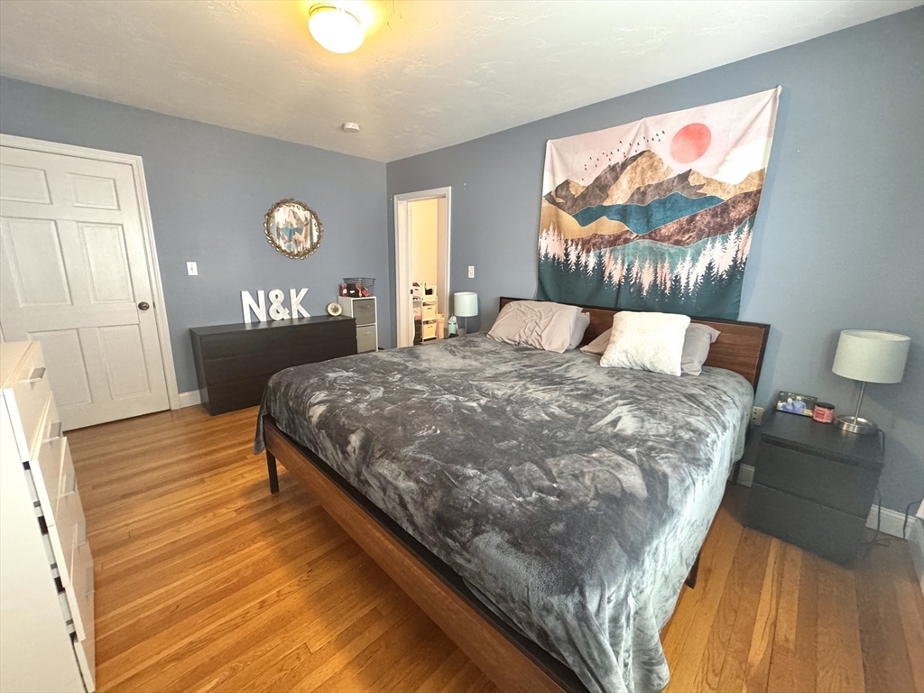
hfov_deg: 102.1
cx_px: 462
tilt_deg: -13.9
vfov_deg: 85.7
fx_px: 374
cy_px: 346
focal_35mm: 14
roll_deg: -1.0
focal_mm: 2.22
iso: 800
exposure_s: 1/60
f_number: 2.2
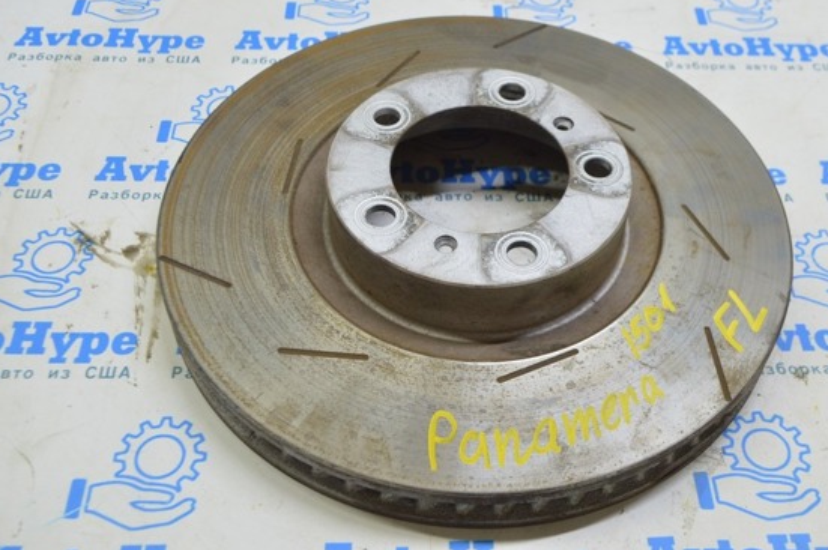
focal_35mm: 44
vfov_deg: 30.7
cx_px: 457
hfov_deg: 44.9
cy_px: 234
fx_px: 1001
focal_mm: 25
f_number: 5.6
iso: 400
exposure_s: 1/20
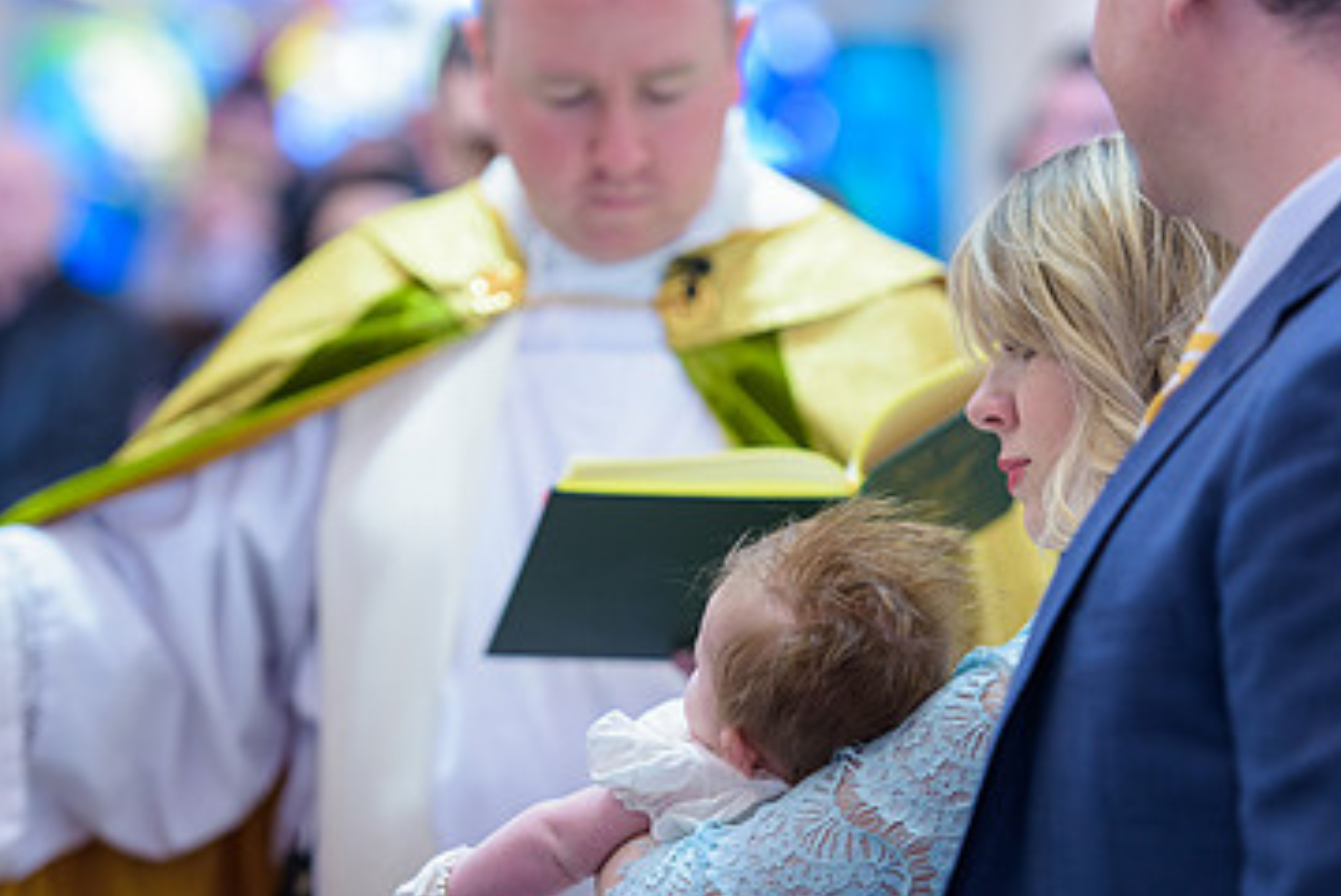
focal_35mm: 218
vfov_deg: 6.3
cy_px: 681
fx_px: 8127
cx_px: 773
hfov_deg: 9.4
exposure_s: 1/125
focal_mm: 135
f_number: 3.2
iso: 1000
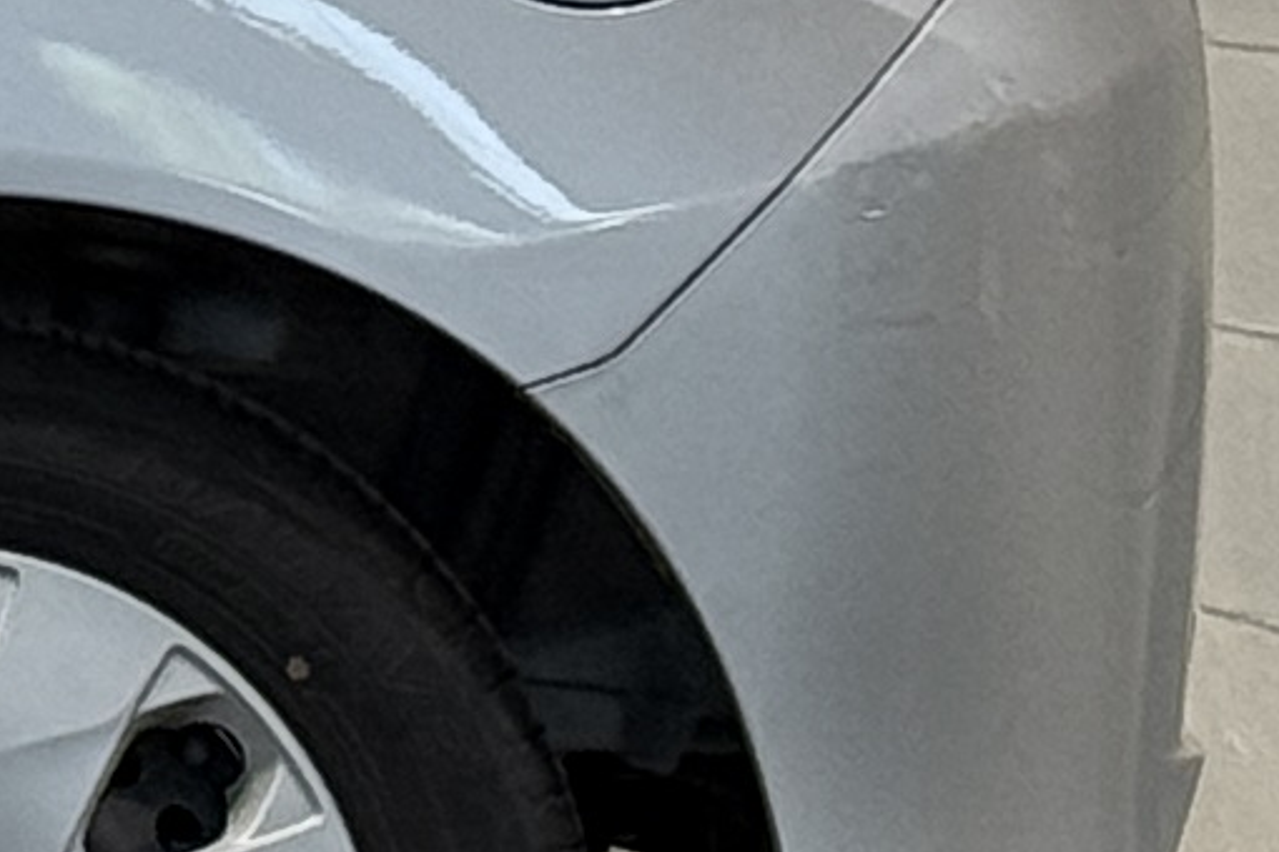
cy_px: -251
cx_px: -2992
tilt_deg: -0.5
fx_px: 14032
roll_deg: -0.5
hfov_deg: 4.9
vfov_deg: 3.5
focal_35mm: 395
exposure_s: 1/60
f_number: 1.78
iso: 64
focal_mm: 6.76
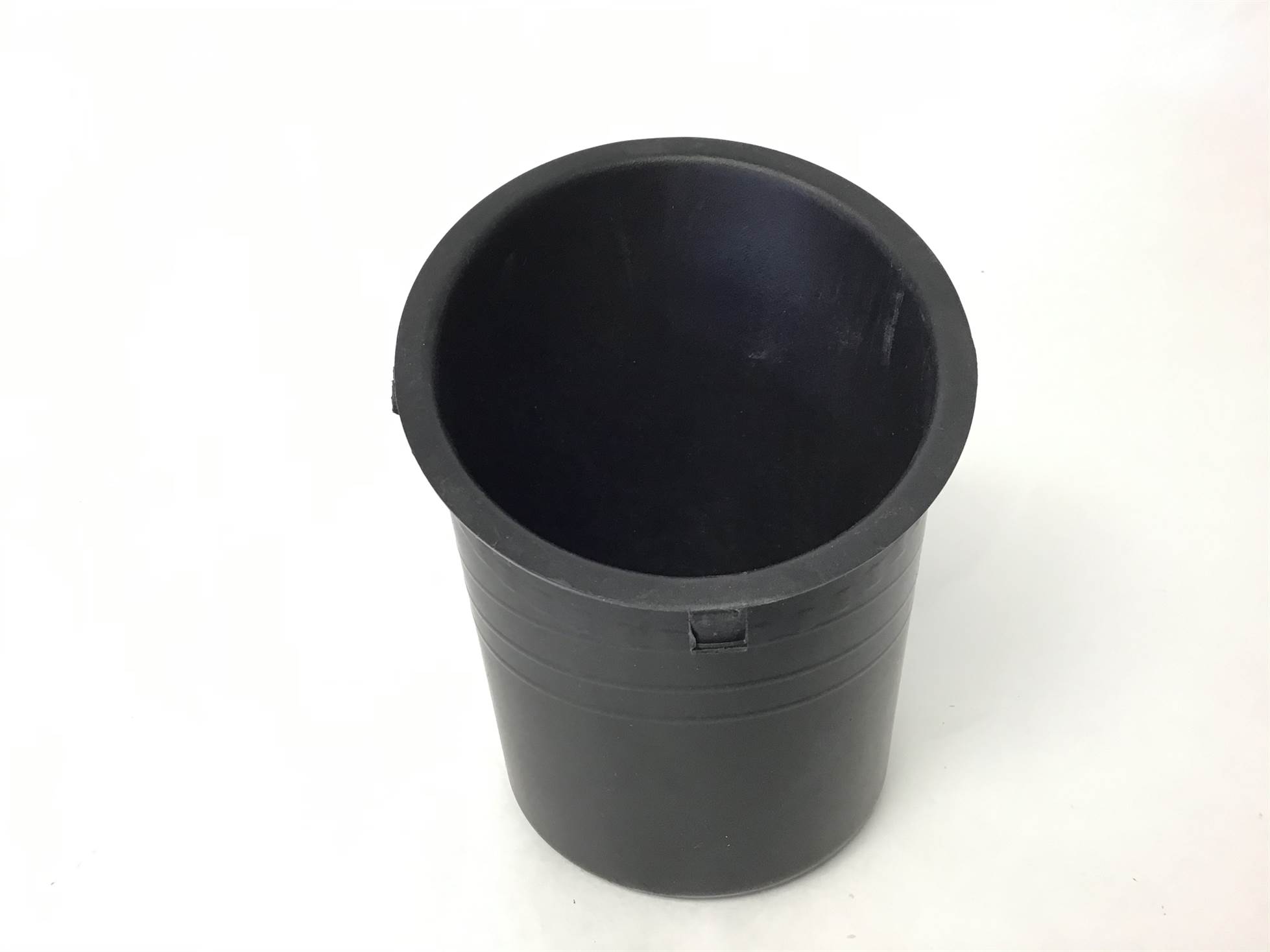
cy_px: 476
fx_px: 1137
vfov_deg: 45.4
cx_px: 635
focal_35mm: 31
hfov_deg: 58.4
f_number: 2.4
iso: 40
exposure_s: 1/30
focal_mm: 3.3
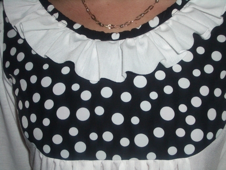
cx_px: 113
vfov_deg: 29.7
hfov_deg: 38.9
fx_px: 320
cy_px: 85
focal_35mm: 49
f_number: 3.1
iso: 200
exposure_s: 1/60
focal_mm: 8.2
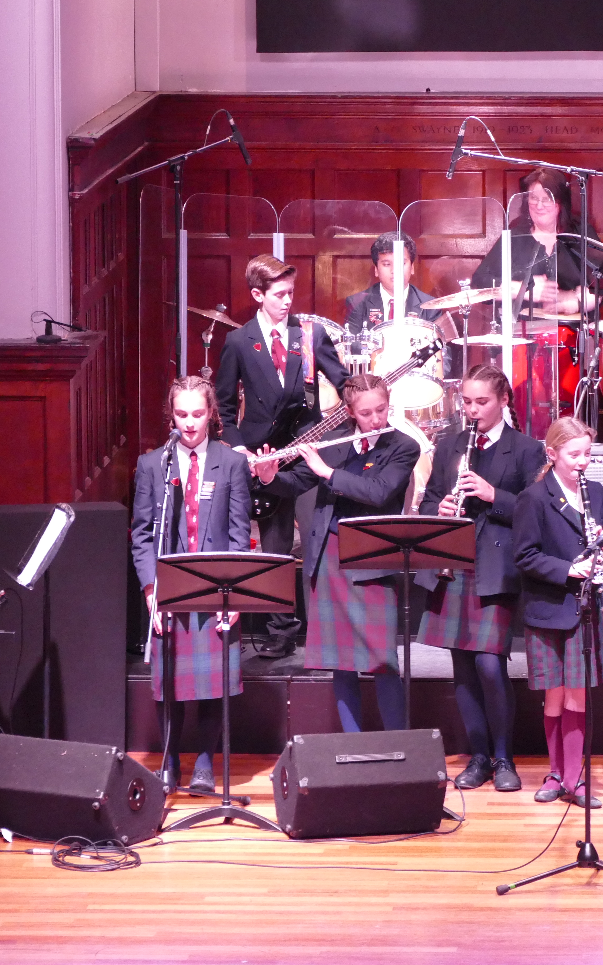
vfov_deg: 9.8
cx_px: 389
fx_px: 5599
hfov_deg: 6.2
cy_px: 482
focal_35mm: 213
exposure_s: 1/25
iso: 1600
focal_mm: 50.69
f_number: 3.9
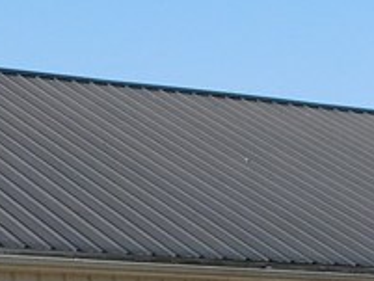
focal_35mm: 183
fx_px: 1978
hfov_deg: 10.7
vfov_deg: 8.1
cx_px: 421
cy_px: 294
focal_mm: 6.3
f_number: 3.5
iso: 125
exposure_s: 1/1000
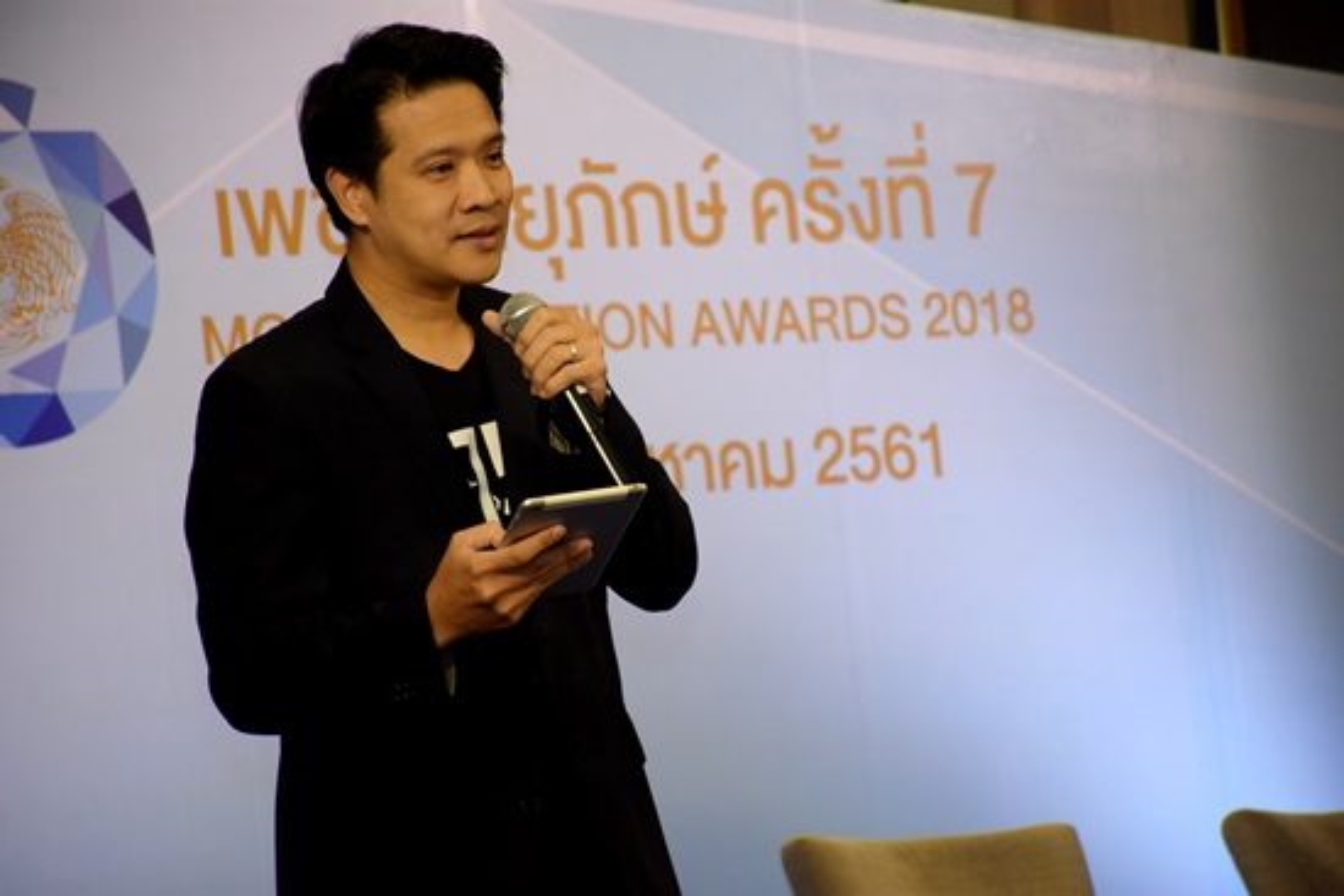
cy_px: 448
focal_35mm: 210
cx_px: 672
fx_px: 7842
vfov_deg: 6.5
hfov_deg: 9.8
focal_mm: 140
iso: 1250
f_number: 5.6
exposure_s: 1/200
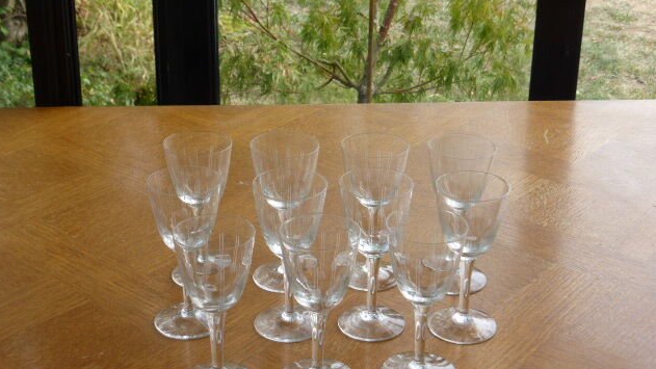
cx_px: 326
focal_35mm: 63
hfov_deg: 33.3
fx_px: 1096
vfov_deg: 19.1
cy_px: 209
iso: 100
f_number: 4.6
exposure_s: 1/100
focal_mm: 9.7
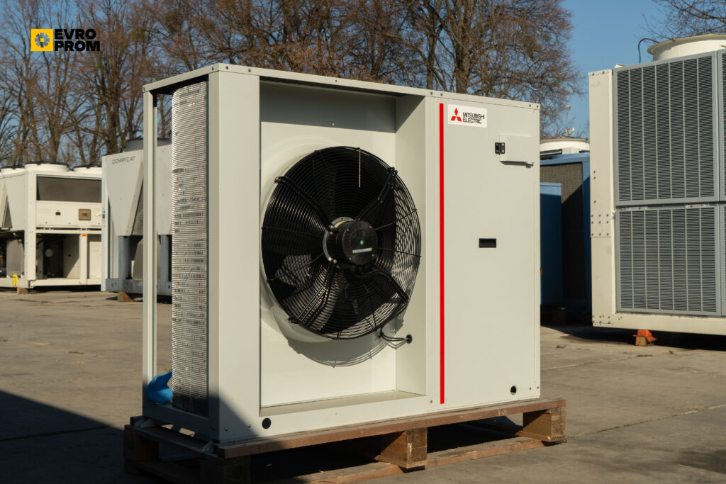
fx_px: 928
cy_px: 242
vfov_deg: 29.3
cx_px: 363
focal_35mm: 46
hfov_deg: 42.7
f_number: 11
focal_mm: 46
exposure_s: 1/125
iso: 100
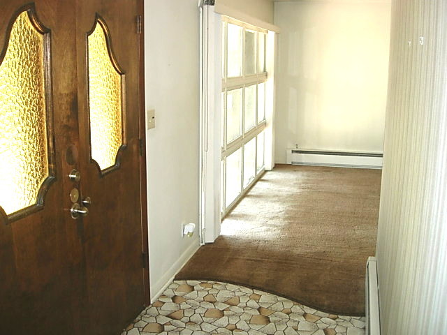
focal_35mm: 38
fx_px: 491
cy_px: 168
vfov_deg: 37.7
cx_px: 224
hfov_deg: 49.0
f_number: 2.8
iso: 79
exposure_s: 1/95.8
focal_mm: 7.8
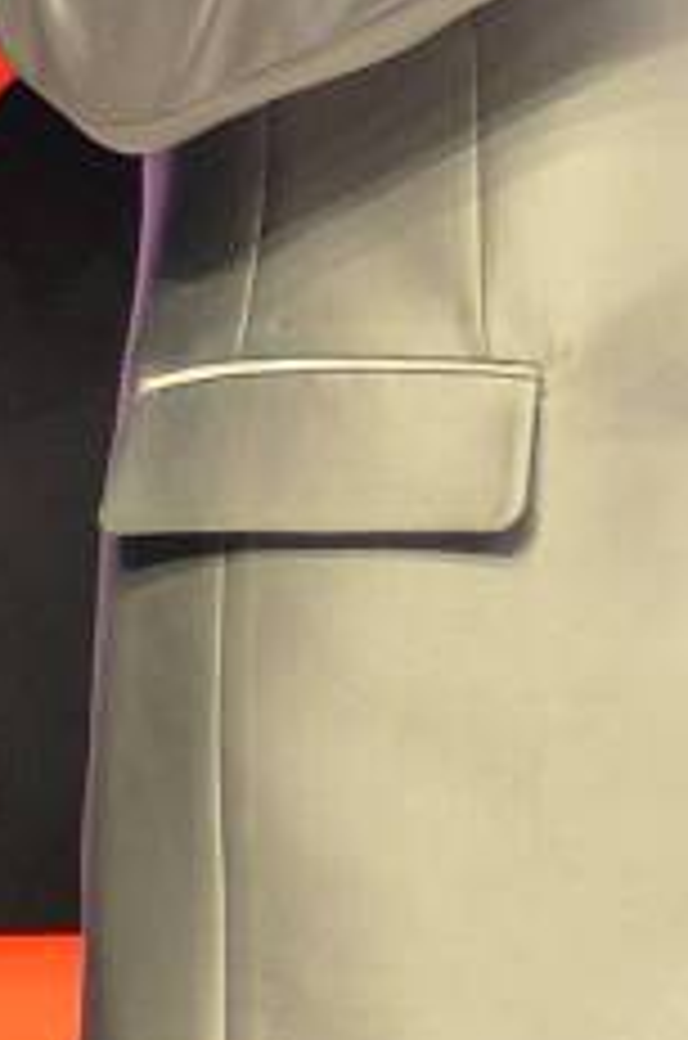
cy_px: -225
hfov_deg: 1.5
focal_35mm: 936
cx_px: -322
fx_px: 26951
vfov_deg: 2.2
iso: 800
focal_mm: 120
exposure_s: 1/125
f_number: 4.2
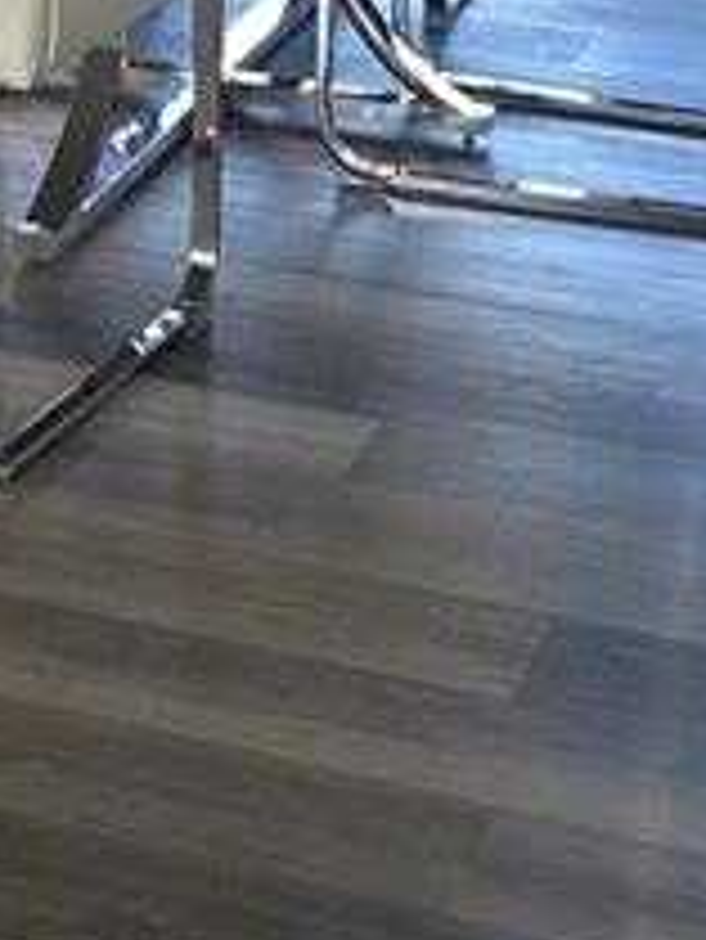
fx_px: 3586
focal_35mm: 132
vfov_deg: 13.9
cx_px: -396
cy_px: -508
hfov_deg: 10.8
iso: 80
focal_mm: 6.3
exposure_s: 1/60
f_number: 1.7
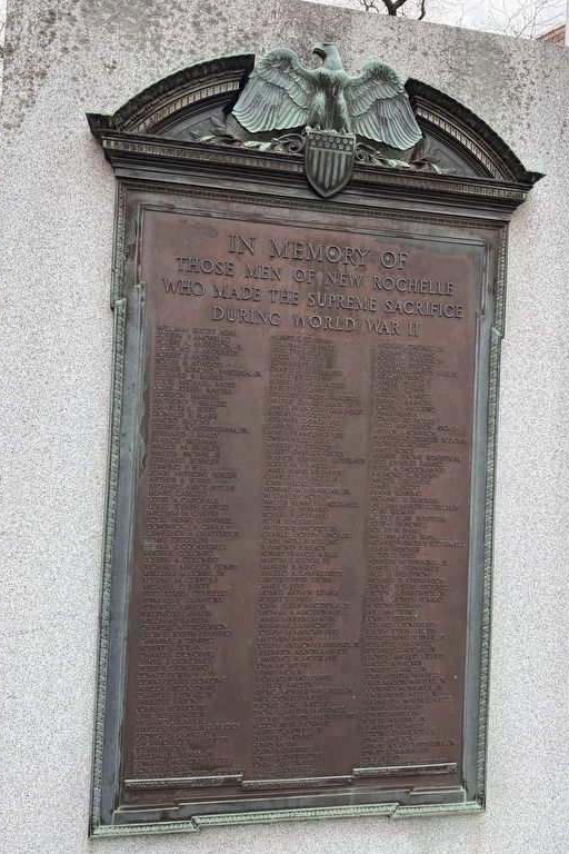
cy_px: 425
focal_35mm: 26
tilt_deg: +4.3
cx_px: 302
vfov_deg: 69.4
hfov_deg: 49.5
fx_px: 616
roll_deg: -2.6
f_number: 1.78
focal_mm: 6.76
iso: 80
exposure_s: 1/336
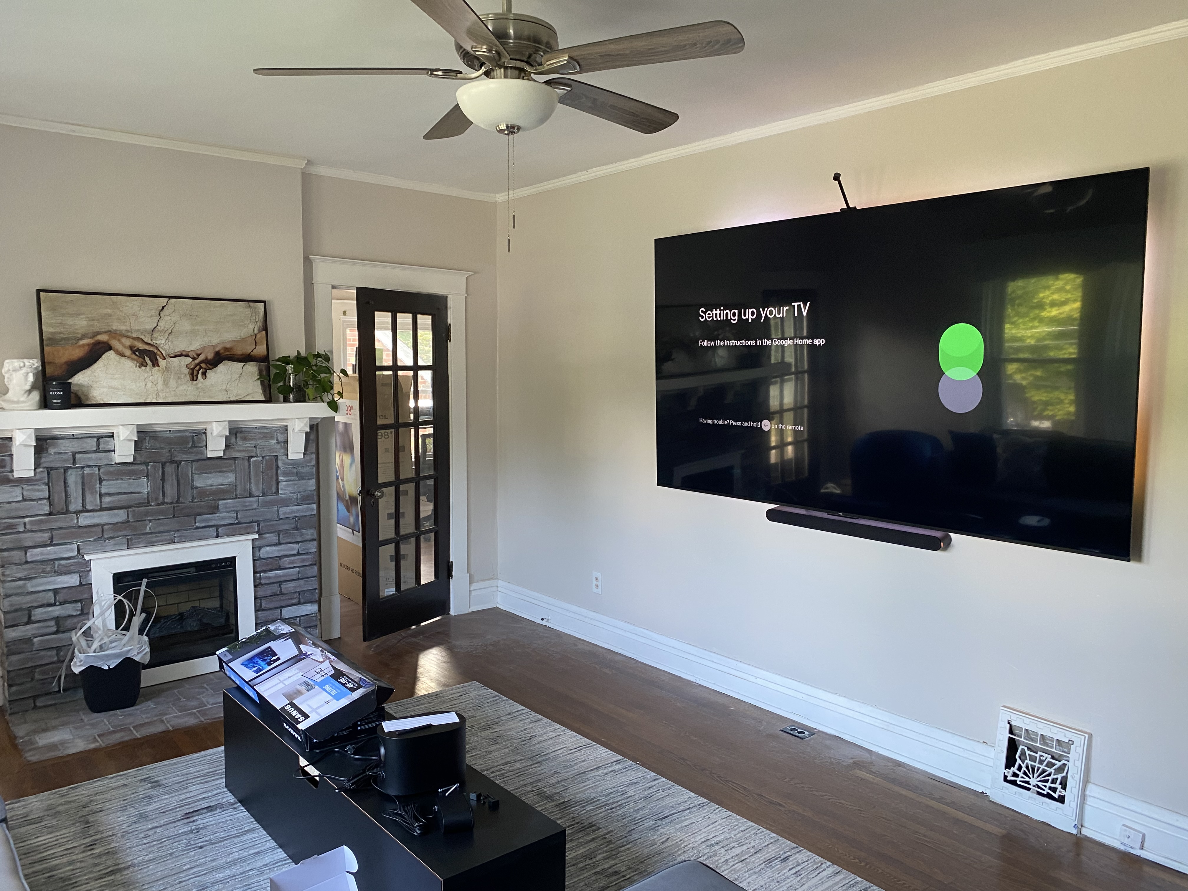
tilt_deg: -9.8
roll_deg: +2.0
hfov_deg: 67.3
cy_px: 446
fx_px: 892
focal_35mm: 26
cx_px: 594
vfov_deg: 53.1
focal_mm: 4.25
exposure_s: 1/60
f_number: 1.8
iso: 160
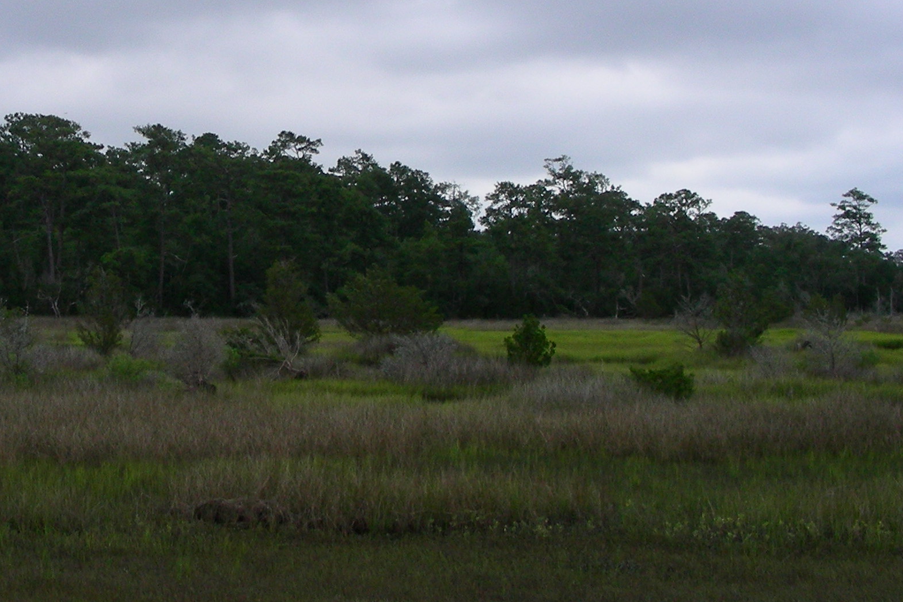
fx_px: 1781
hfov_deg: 28.0
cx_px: 221
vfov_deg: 19.0
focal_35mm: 71
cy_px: 119
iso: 50
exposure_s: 1/395
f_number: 5.6
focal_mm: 6.3
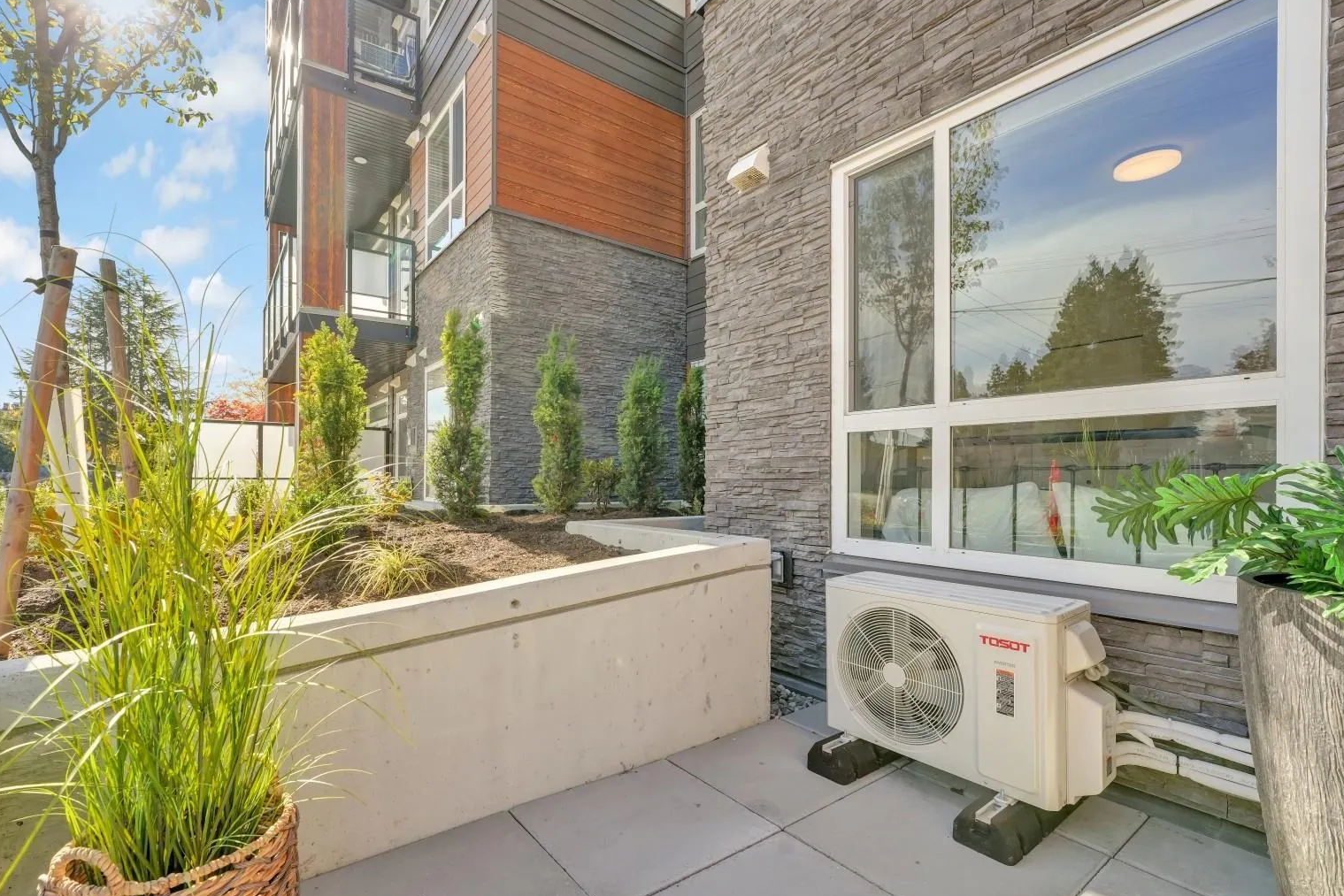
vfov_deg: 73.0
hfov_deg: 95.9
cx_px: 641
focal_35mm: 16
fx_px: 605
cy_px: 466
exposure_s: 1/400
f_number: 8
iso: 400
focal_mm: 15.2
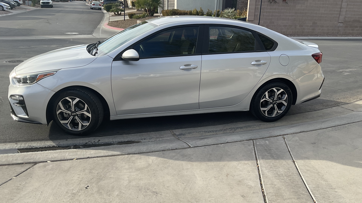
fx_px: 317
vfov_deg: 35.4
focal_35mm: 33
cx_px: 181
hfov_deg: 59.5
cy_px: 128
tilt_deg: -20.2
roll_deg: -1.3
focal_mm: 3
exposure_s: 1/770
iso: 16
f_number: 1.8
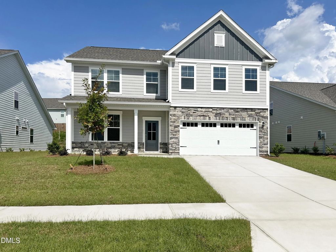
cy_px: 126
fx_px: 252
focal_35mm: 26
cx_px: 168
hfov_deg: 67.3
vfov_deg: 53.1
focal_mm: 5.7
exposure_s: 1/8696
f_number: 1.5
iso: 50
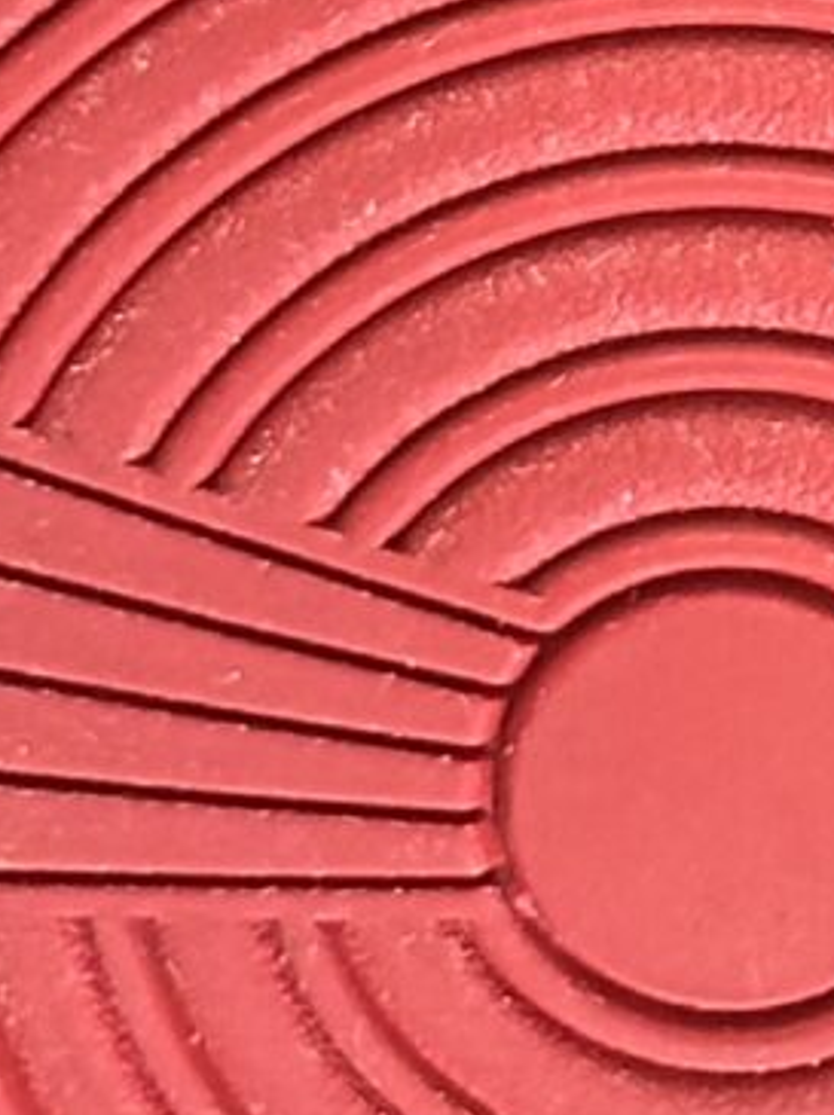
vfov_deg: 5.9
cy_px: -70
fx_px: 10845
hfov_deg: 4.4
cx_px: 1417
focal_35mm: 337
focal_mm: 6.86
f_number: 1.78
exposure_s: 1/33
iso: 500
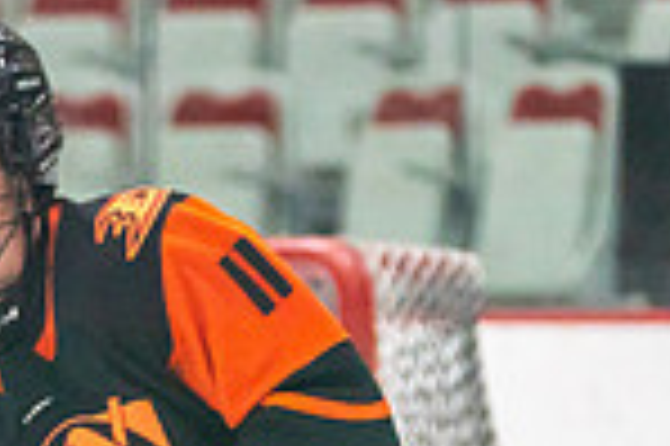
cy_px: 741
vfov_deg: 2.3
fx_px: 10913
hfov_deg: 3.5
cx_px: 179
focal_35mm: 587
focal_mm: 132
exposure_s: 1/1250
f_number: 2.8
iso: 3200
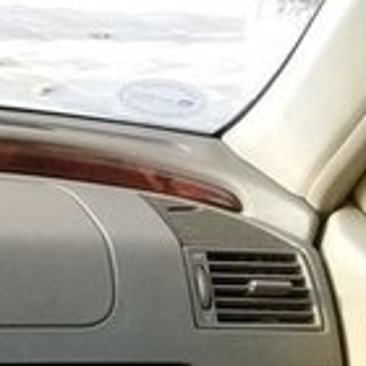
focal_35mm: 129
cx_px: -486
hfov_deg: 11.4
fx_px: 1543
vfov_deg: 13.5
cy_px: 184
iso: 80
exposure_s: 1/100
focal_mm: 3.3
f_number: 2.2
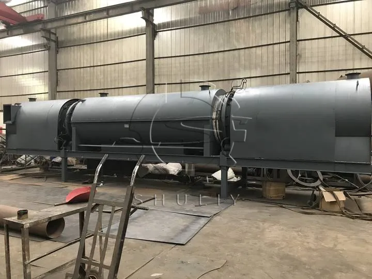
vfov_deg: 49.7
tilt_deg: +1.8
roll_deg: -0.4
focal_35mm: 28
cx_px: 186
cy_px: 140
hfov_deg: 63.4
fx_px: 301
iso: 80
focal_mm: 3.99
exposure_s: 1/17
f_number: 1.8
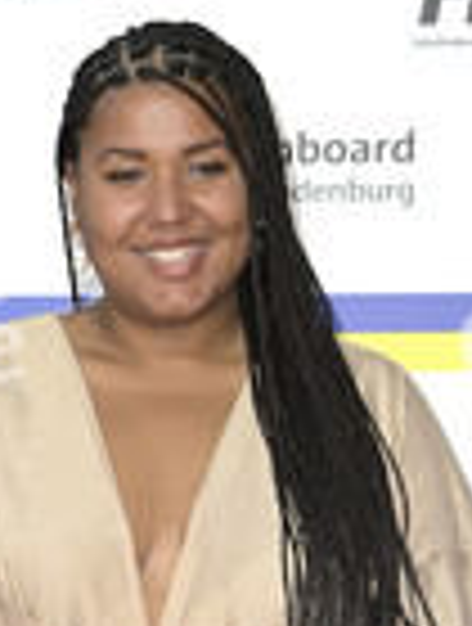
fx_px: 3891
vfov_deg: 9.1
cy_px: 581
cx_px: -76
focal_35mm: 215
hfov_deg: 6.9
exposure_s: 1/250
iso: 640
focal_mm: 78
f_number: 6.3
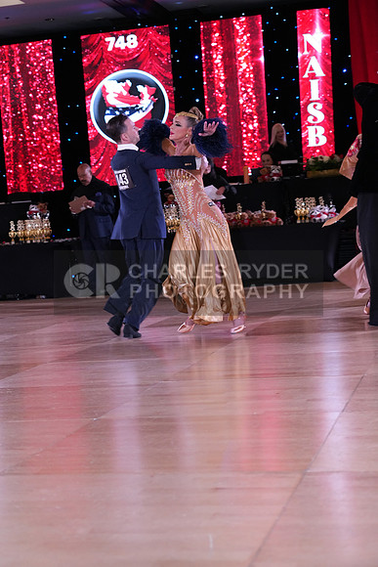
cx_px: 189
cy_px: 284
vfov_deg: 31.0
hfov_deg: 20.9
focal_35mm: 65
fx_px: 1023
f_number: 5
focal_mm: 65
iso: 2500
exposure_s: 1/250
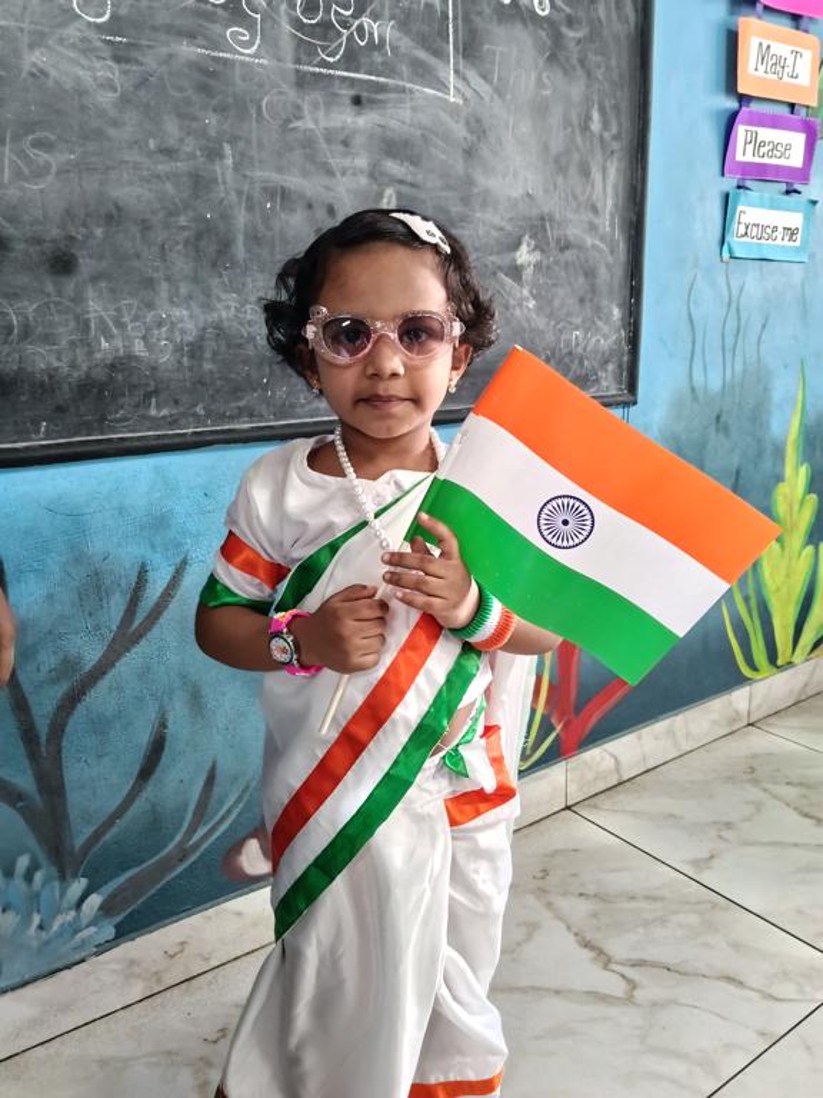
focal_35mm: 27
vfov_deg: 65.3
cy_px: 549
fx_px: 856
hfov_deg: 51.4
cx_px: 412
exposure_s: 1/33.3
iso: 1600
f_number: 1.8
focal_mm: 3.98
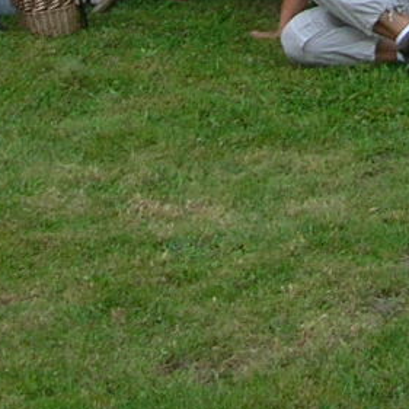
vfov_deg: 9.4
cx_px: 327
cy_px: -351
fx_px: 2353
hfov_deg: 9.9
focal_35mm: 176
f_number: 2.8
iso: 55
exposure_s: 1/30
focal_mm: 5.8
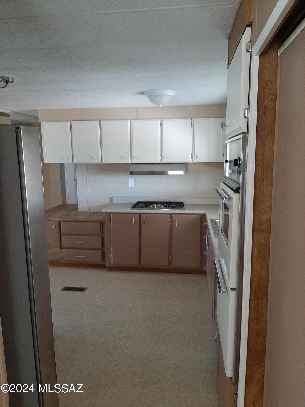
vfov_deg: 67.3
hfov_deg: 53.1
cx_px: 152
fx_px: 305
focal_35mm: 26
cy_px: 204
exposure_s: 1/60
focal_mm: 3.93
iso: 200
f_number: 1.7
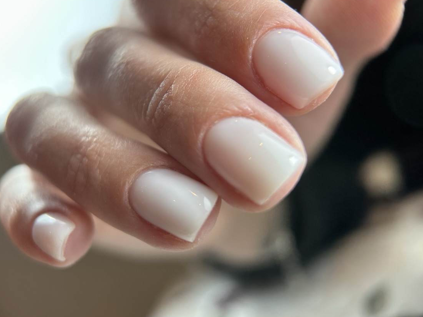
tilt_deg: -0.5
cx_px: 184
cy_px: 161
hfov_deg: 63.2
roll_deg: +18.4
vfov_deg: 49.8
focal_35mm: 28
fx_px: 342
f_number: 1.78
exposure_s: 1/136
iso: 64
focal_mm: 6.86
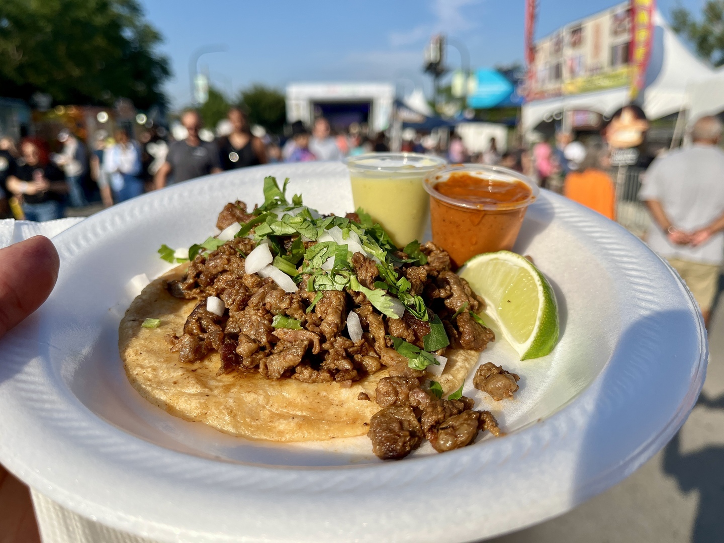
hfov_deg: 67.3
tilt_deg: -14.2
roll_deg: +0.9
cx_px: 362
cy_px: 272
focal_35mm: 26
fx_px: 544
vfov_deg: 53.1
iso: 50
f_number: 1.6
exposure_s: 1/4651
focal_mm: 5.1
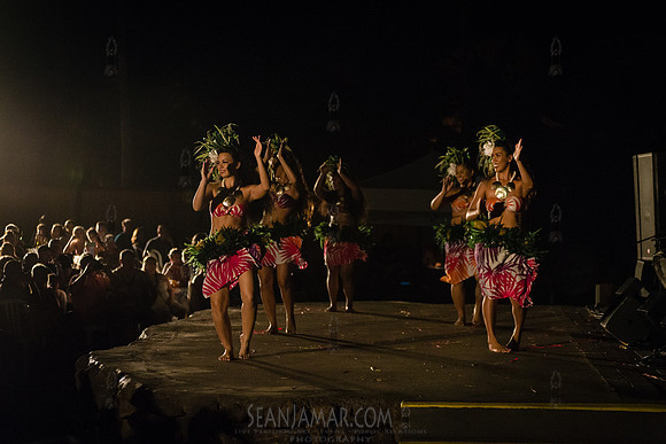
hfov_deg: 24.4
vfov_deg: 16.4
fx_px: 1542
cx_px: 333
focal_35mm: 83
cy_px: 222
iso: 4000
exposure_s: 1/320
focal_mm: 80
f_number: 2.8
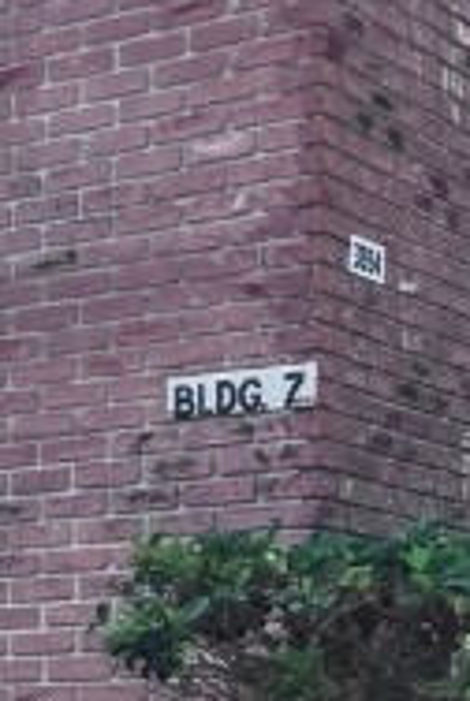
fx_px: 2536
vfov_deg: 15.3
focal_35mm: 130
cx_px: -865
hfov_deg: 8.9
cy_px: 772
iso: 12
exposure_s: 1/1250
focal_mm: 6.4
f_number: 1.8
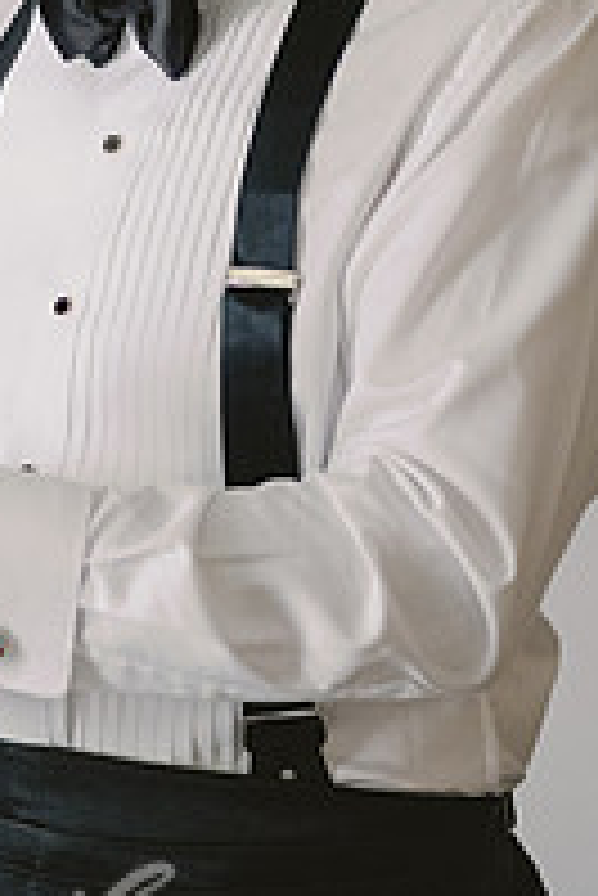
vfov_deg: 12.9
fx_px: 3930
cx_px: 40
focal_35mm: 158
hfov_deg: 8.7
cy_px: 167
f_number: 2.8
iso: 1600
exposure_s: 1/160
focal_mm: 70
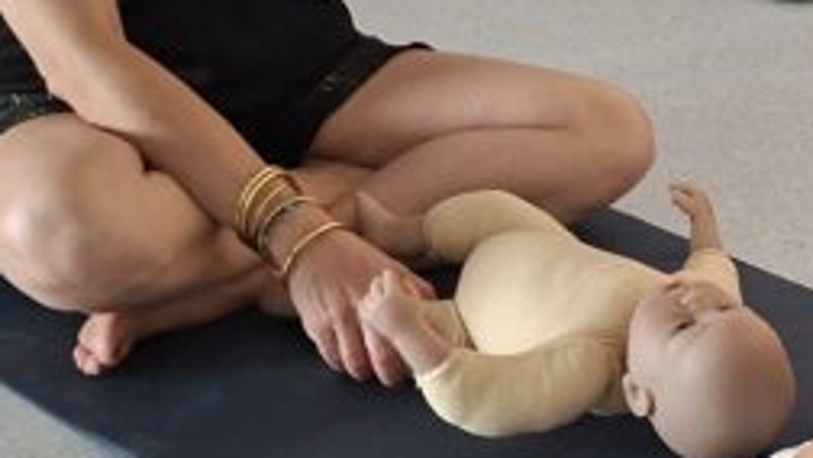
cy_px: 223
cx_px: 955
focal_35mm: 102
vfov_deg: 11.9
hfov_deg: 19.8
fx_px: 2200
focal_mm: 5.54
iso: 250
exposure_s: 1/40
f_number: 1.8
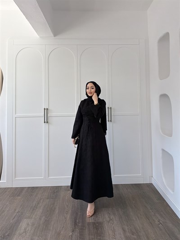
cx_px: 90
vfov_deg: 71.6
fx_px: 166
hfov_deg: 56.8
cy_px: 120
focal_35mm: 24
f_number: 1.78
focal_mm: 6.76
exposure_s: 1/1653
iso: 320
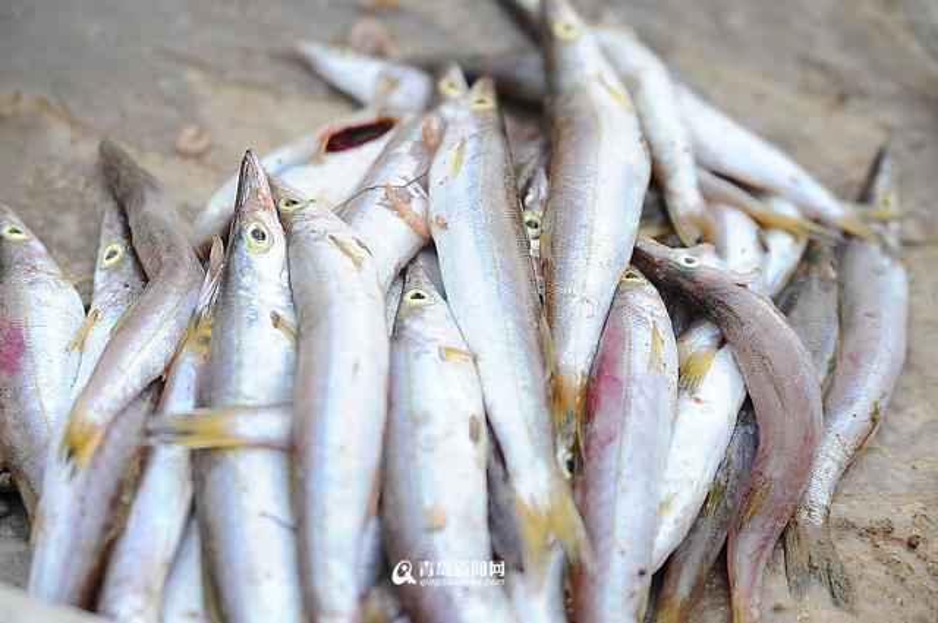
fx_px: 1952
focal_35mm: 75
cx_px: 469
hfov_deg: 27.0
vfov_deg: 18.1
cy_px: 312
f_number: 2.8
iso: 400
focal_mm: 75
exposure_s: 1/1250
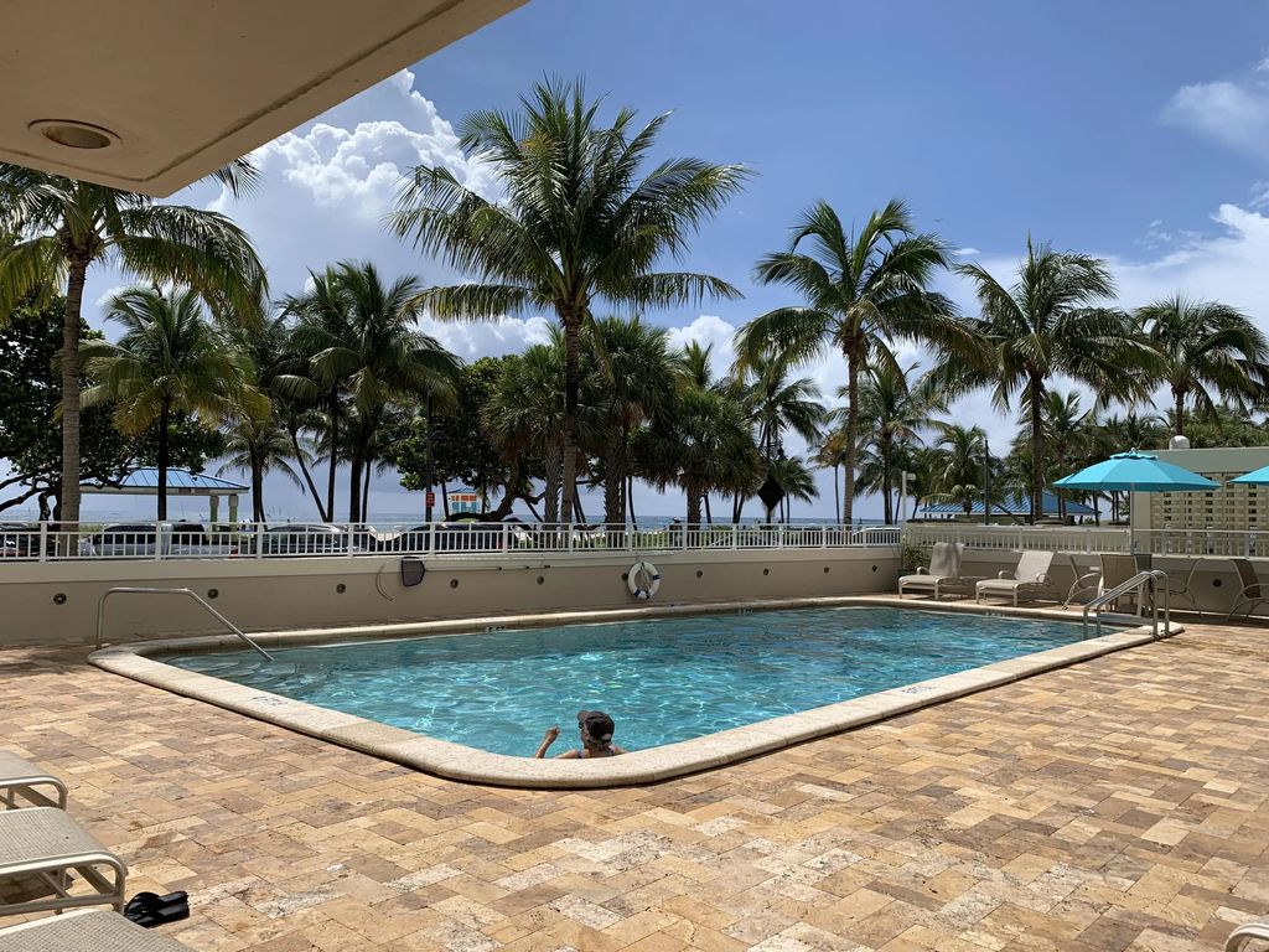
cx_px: 634
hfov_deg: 67.3
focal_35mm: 26
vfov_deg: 53.1
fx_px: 953
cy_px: 476
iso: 25
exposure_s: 1/4274
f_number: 1.8
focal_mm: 4.25
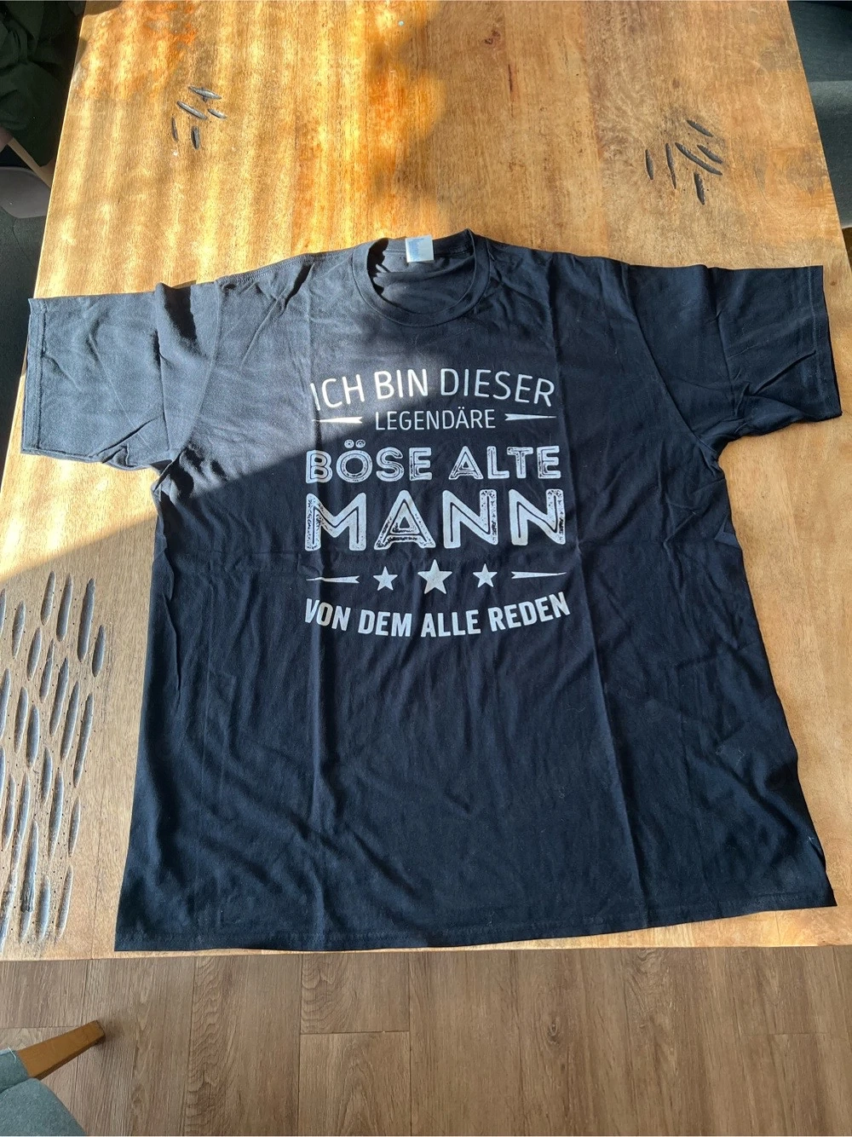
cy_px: 568
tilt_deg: -69.3
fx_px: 854
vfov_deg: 67.3
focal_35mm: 26
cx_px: 426
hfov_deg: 53.0
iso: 80
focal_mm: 5.7
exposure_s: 1/125
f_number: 1.5
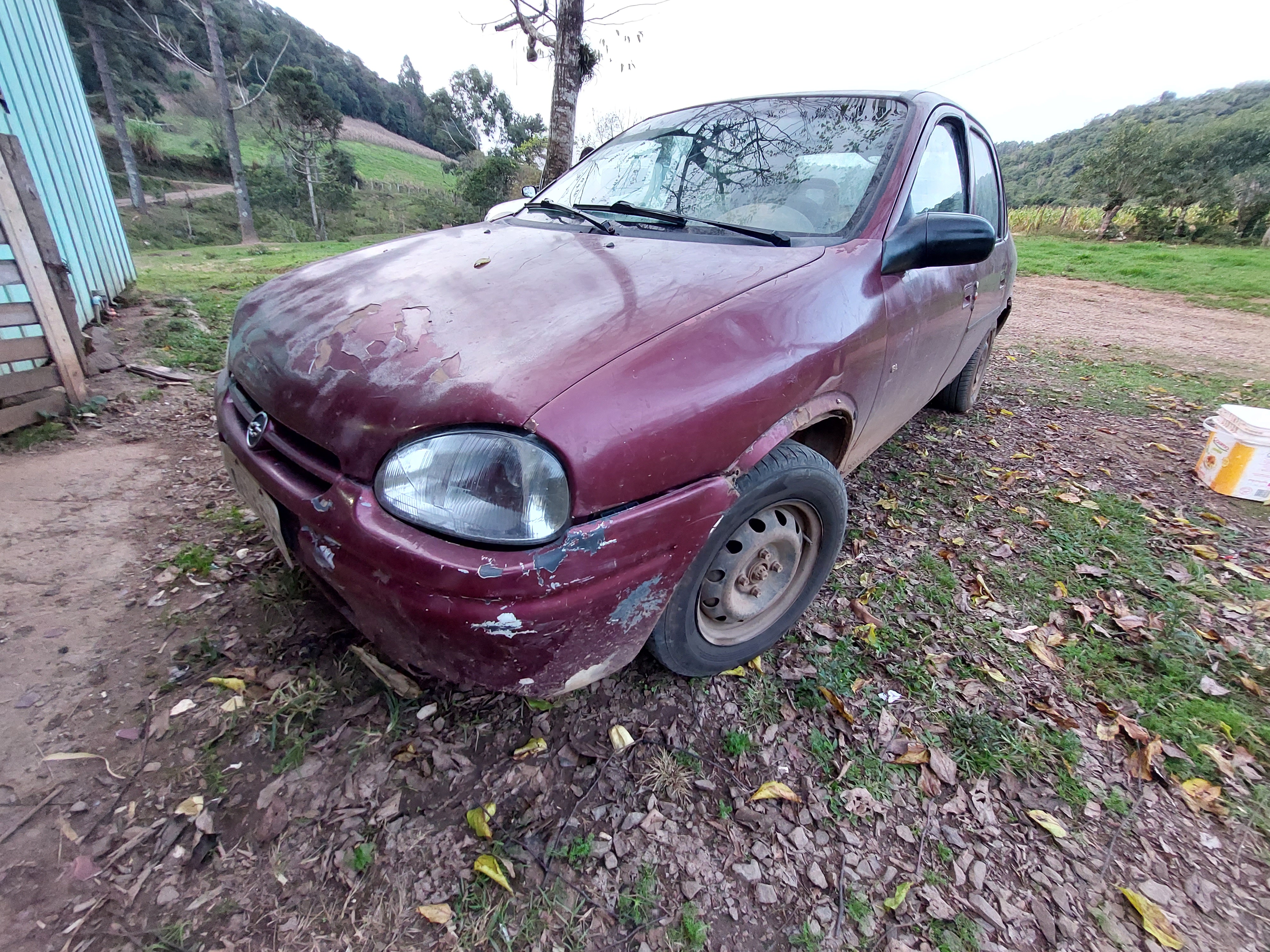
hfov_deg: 106.2
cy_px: 476
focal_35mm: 13
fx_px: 477
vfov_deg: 89.9
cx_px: 635
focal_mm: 1.74
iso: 320
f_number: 2.2
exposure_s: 1/33
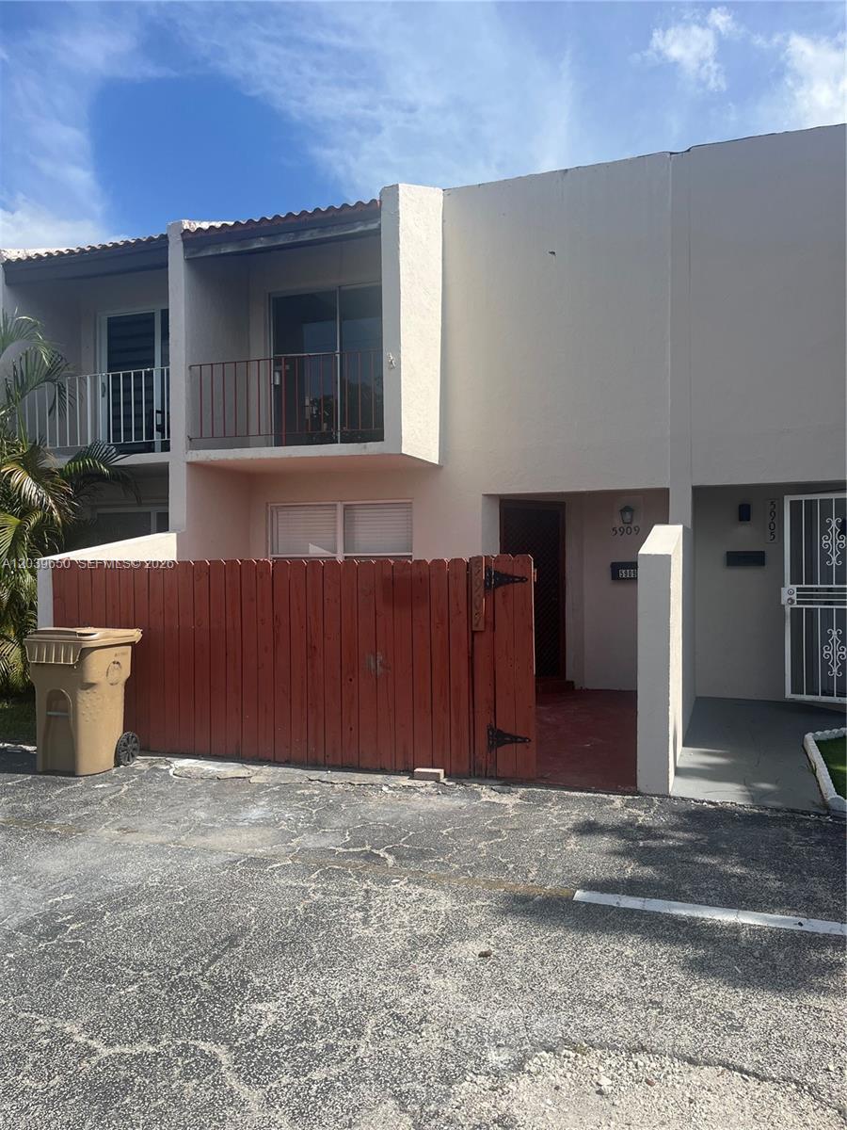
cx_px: 424
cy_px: 565
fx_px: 848
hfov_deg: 53.1
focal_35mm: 26
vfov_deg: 67.3
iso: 50
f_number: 1.6
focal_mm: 5.1
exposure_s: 1/3521
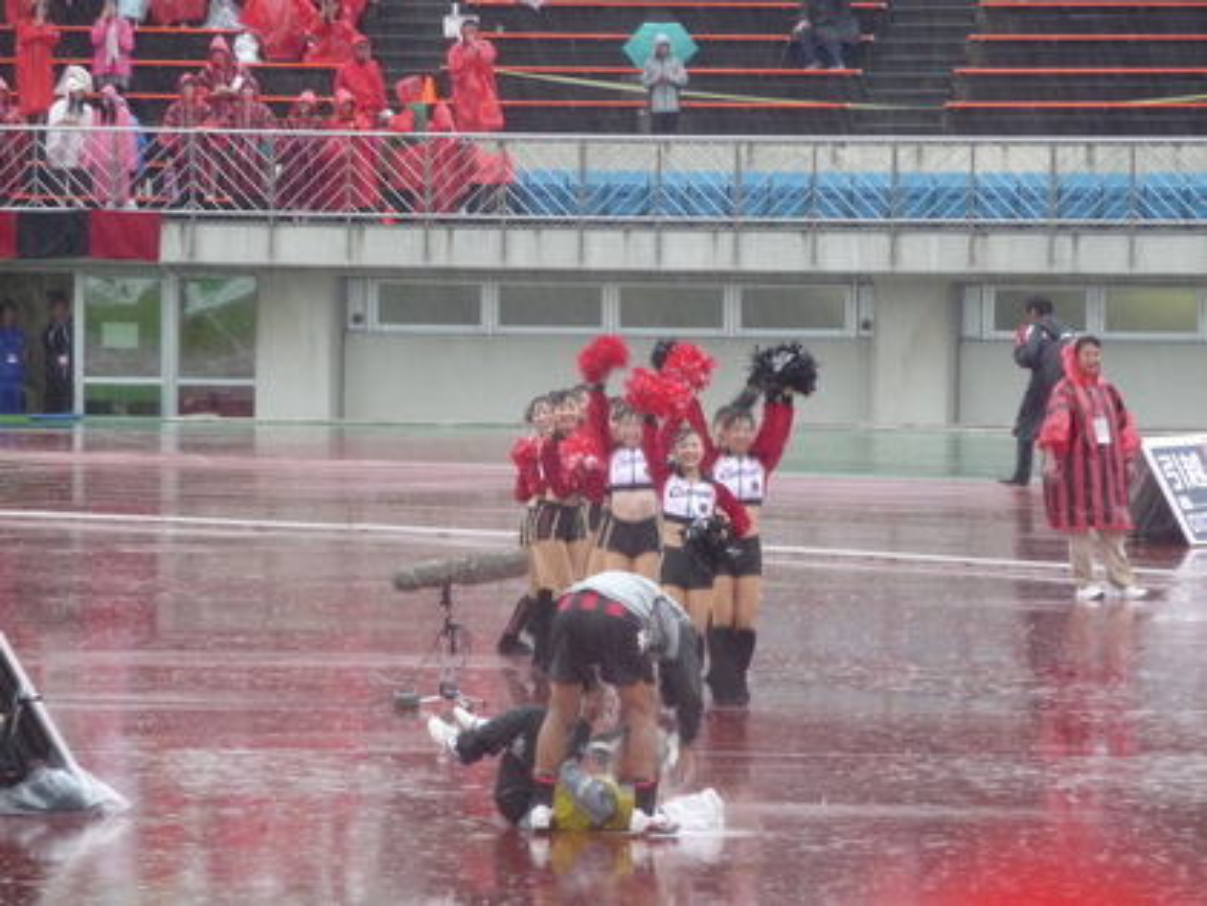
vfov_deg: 4.7
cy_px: 453
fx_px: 10984
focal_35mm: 315
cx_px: 604
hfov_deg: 6.3
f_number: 4.9
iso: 400
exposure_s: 1/80
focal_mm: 47
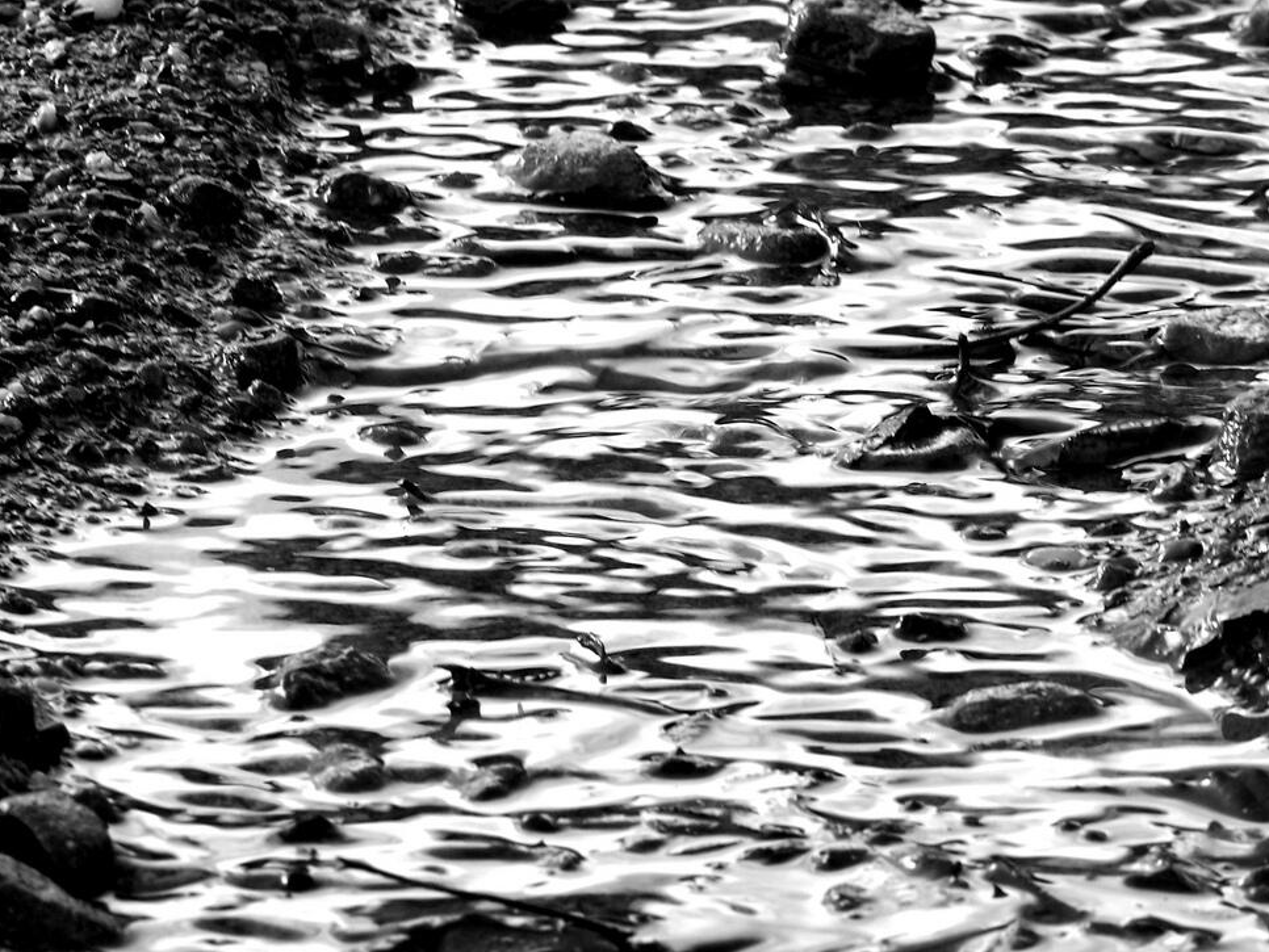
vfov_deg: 3.8
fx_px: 14264
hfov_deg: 5.1
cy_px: 469
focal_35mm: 389
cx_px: 642
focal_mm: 60.8
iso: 80
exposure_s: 1/60
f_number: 7.1
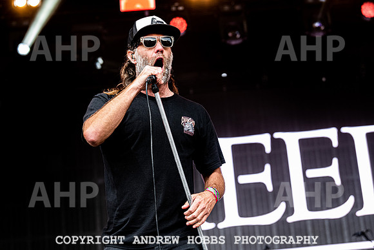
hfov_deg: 22.3
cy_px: 125
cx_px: 187
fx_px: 949
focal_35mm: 91
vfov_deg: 15.0
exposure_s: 1/640
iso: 1600
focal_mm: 90
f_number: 4
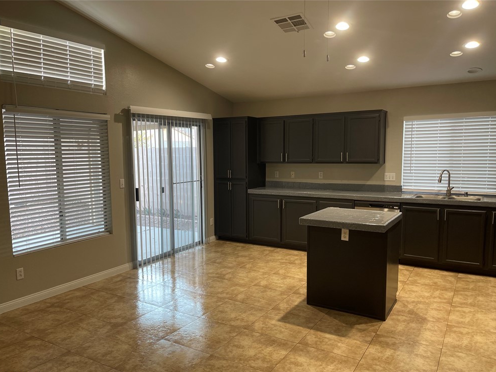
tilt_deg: -6.1
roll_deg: +1.0
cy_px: 193
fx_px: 387
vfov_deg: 51.4
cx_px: 244
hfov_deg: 65.3
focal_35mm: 27
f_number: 1.6
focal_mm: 5.1
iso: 125
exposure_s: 1/60
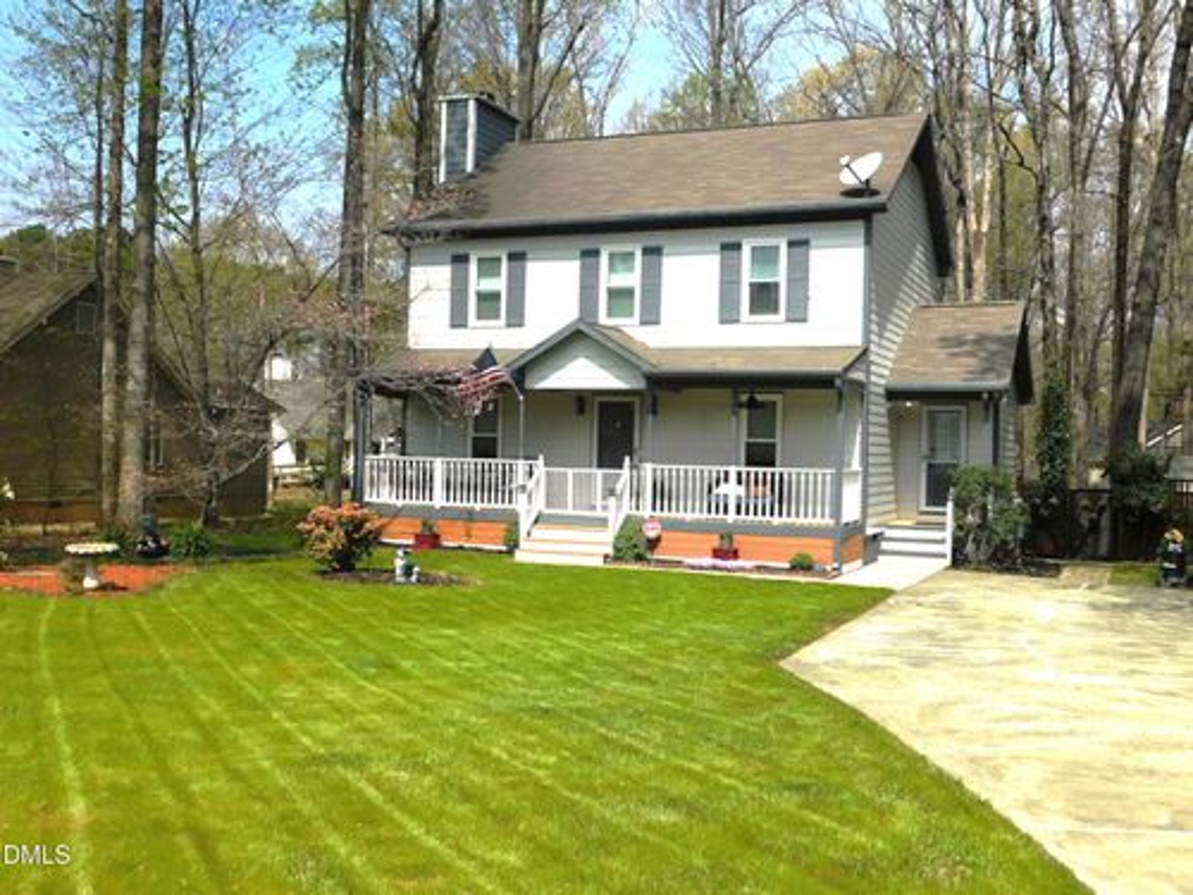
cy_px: 448
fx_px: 1241
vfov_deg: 39.7
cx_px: 596
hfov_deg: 51.4
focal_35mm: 36
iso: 125
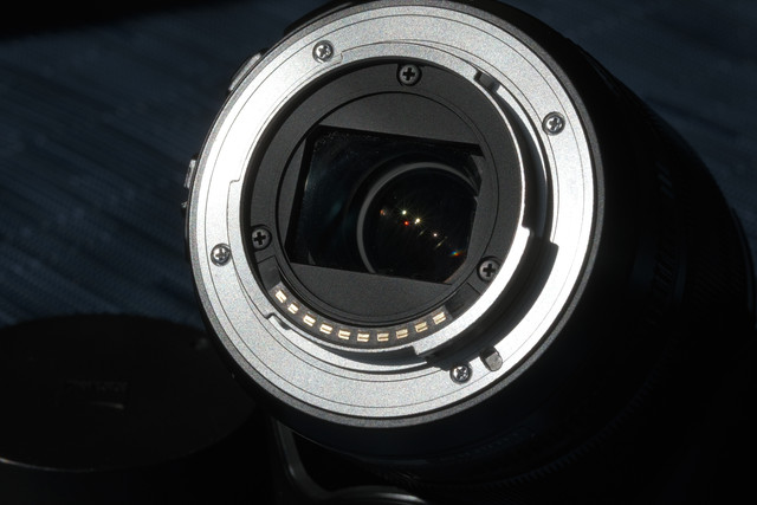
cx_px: 378
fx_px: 2839
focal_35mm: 135
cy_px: 252
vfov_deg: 10.2
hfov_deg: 15.2
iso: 160
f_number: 16
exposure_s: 1/170
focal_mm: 90
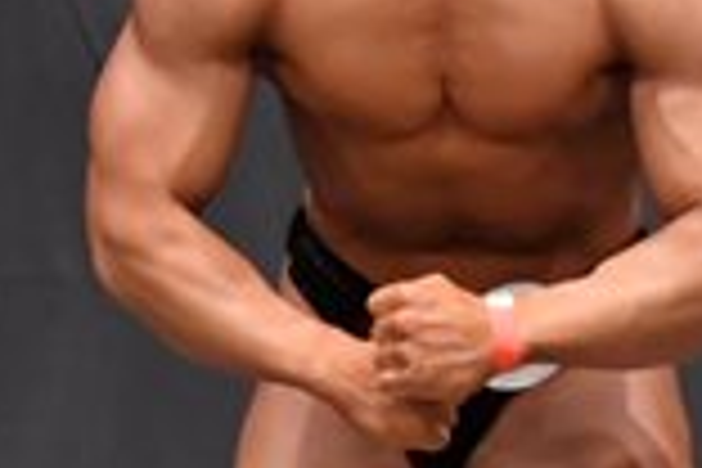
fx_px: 23223
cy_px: 414
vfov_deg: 1.2
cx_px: 457
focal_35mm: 1191
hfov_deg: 1.7
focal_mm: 160
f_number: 5.6
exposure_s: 1/400
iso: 6400
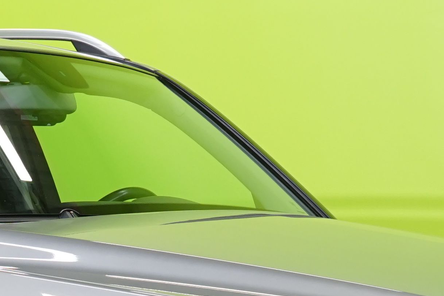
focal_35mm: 153
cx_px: 67
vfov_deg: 8.8
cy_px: 383
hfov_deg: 13.3
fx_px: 1886
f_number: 6.3
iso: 500
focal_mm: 31
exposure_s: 1/25
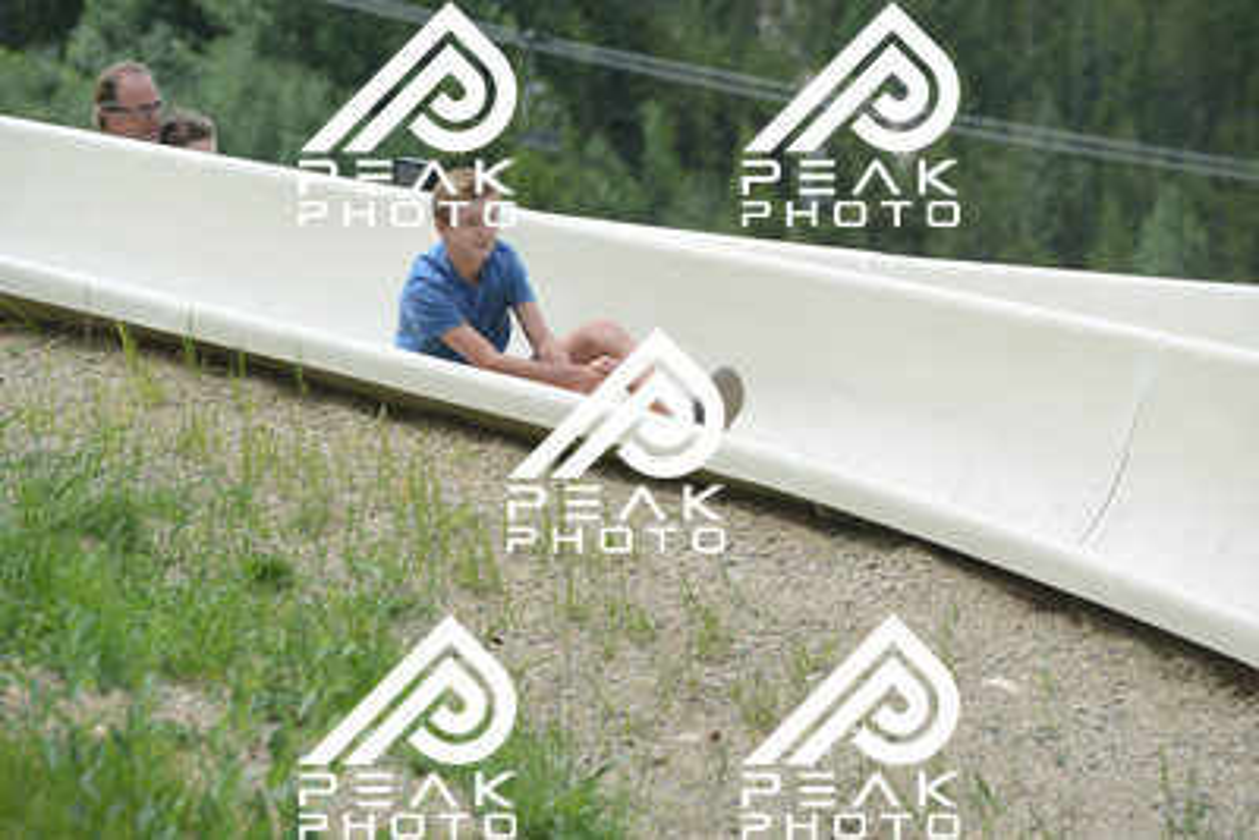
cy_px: 420
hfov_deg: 10.5
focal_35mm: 195
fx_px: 6822
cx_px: 630
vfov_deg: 7.0
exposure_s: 1/640
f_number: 6.3
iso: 320
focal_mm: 195
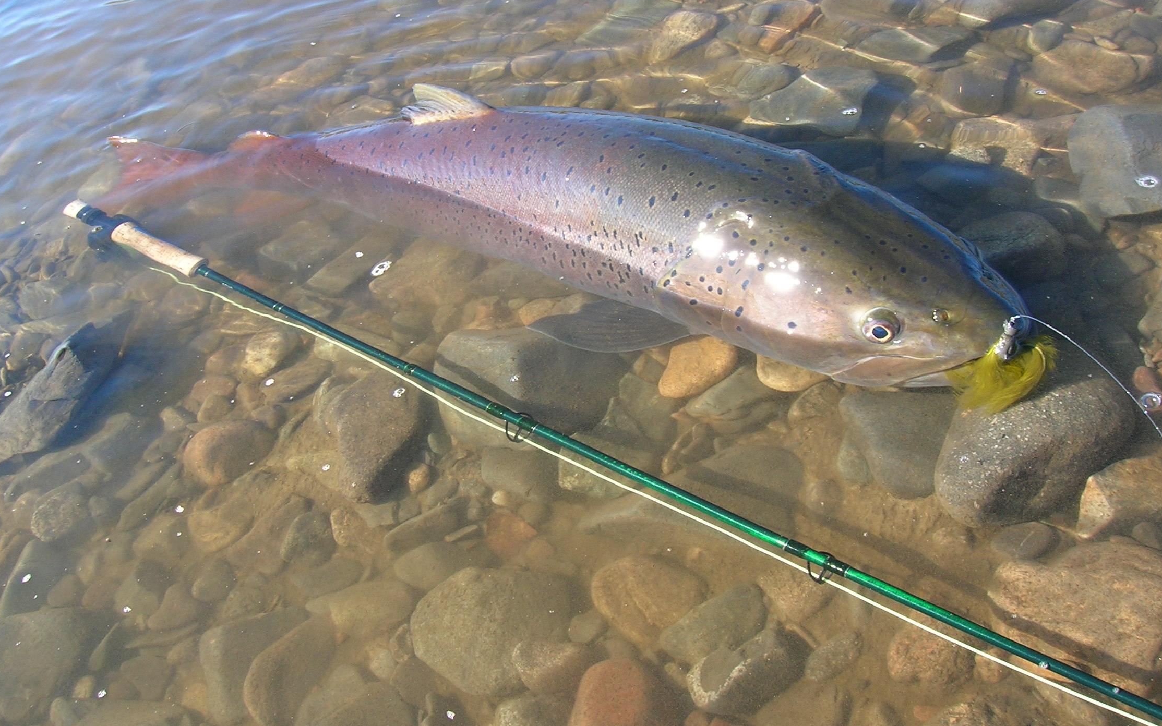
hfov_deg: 52.7
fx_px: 1172
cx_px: 577
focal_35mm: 37
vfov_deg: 34.3
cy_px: 296
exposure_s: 1/82.6
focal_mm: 5.7
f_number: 4.9
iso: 50
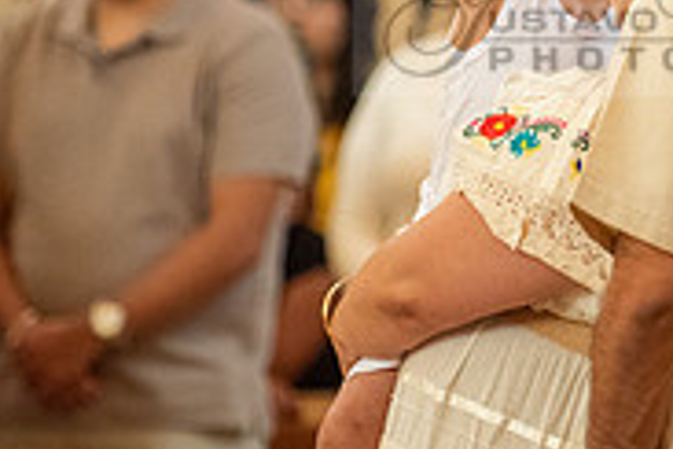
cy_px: 9
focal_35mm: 633
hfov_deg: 3.3
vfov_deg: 2.2
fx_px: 11833
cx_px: 673
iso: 2000
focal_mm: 200
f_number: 2.8
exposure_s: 1/160
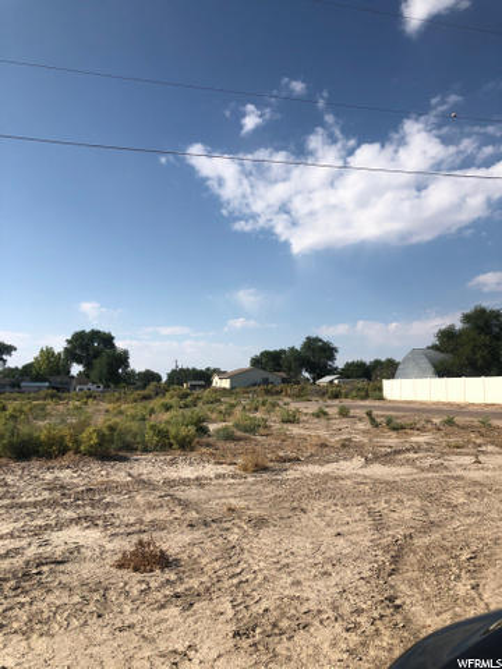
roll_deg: -1.1
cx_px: 251
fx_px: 541
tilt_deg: +6.9
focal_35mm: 28
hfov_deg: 49.7
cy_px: 334
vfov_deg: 63.4
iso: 20
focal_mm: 3.99
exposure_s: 1/3247
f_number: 1.8
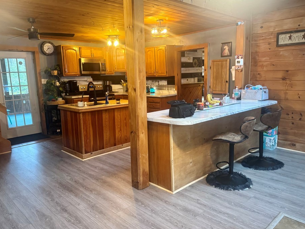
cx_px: 152
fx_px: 238
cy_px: 113
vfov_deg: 51.4
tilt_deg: -10.1
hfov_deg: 65.3
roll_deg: +1.2
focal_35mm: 27
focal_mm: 6.76
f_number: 1.78
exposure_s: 1/60
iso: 500
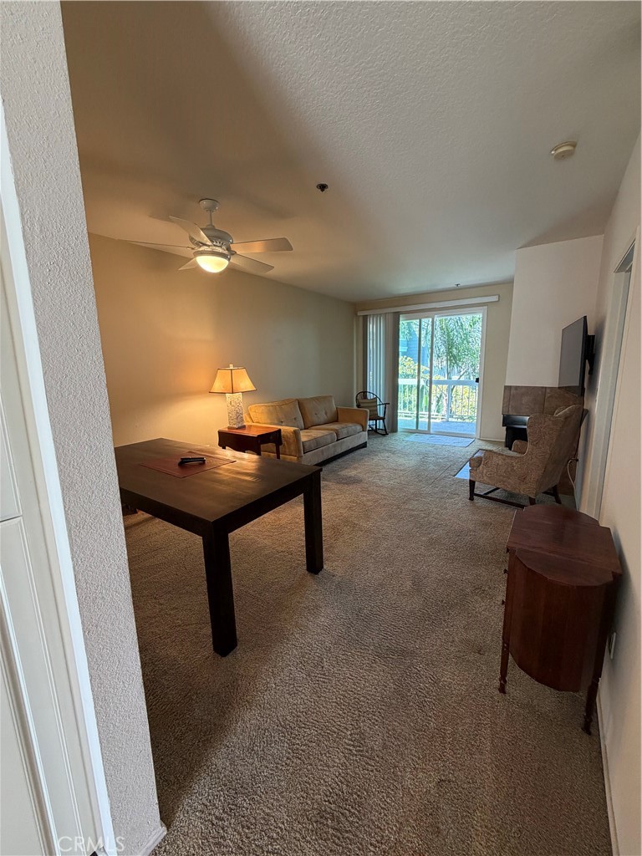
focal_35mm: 14
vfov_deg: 102.1
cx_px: 321
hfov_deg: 85.7
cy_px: 428
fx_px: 346
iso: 200
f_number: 2.2
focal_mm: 2.22
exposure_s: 1/60
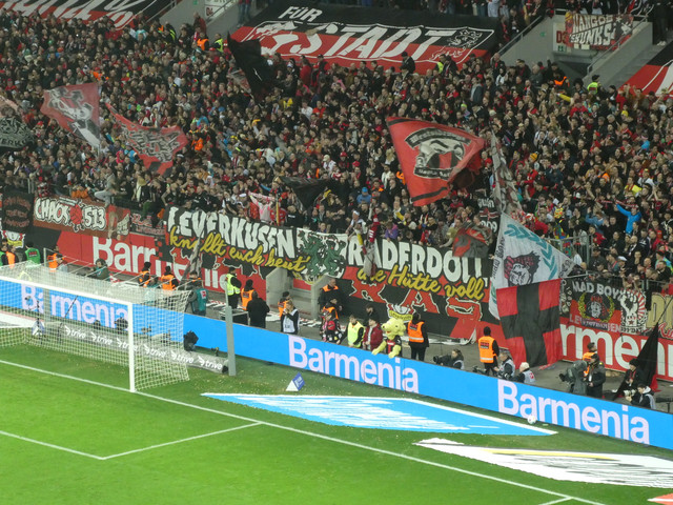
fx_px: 2936
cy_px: 252
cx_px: 336
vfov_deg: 9.8
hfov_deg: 13.1
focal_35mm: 151
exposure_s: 1/80
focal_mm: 27.1
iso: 640
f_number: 5.4
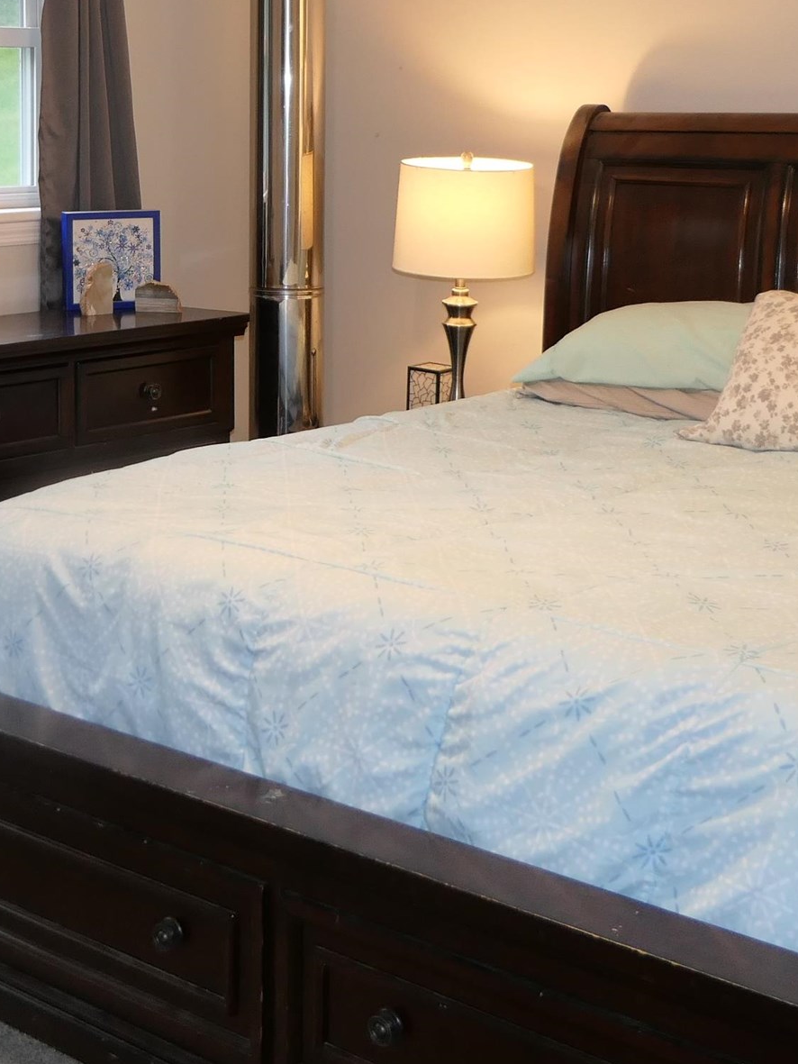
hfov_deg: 24.1
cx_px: 176
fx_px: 1844
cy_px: 210
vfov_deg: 31.3
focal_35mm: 60
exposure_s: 1/60
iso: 400
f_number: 2.8
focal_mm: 8.8
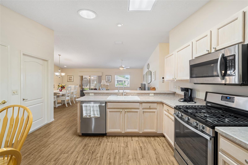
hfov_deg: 104.3
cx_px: 124
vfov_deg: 81.2
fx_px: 96
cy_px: 82
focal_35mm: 14
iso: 400
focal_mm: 14
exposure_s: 1/2
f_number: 8
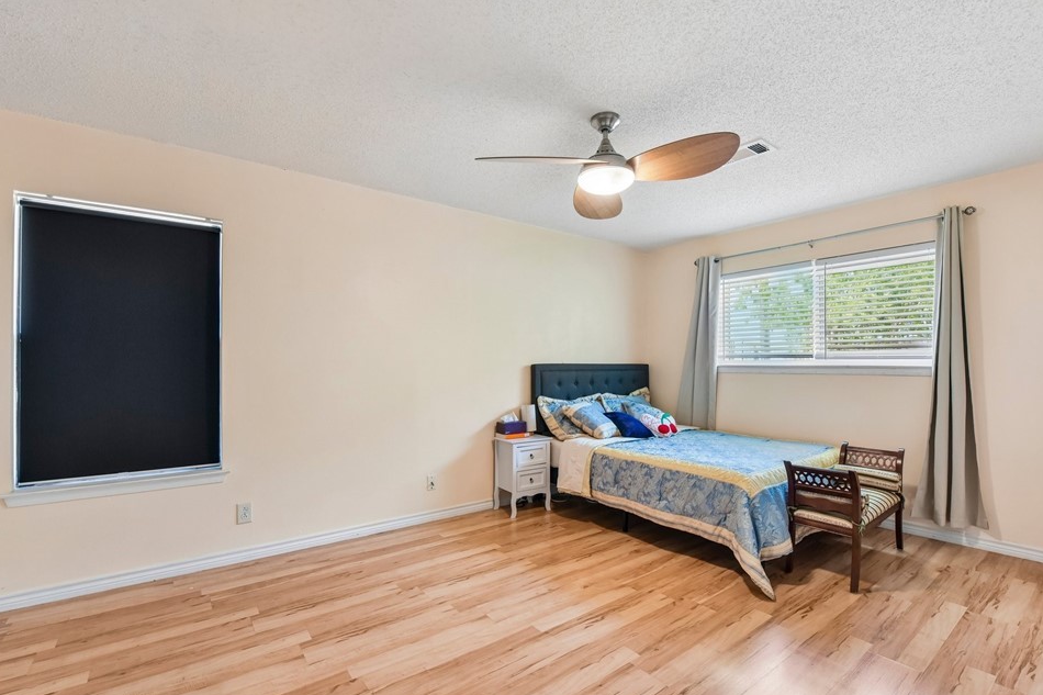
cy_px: 360
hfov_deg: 96.7
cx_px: 535
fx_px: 463
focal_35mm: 16
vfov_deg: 73.7
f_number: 8
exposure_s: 1/15
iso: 560
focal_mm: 14
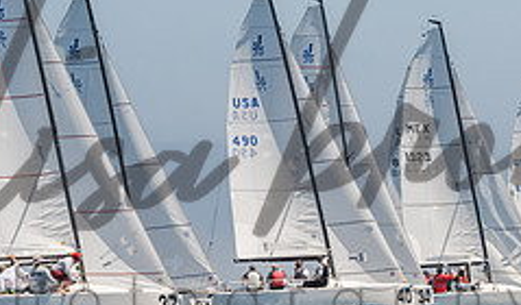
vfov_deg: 4.6
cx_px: 580
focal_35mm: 274
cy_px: -10
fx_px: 3823
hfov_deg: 7.7
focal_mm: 89
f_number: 8
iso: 800
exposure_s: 1/1000
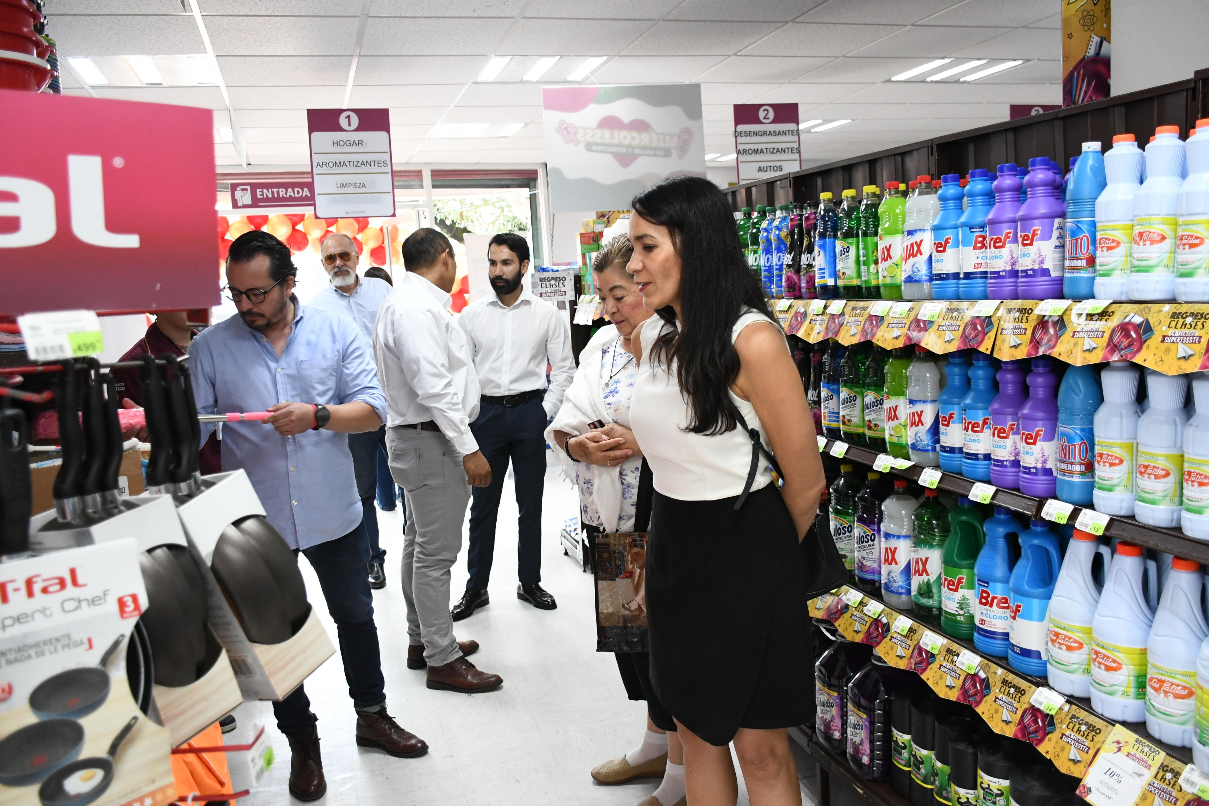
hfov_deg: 61.9
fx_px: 1007
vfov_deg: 43.6
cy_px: 403
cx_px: 604
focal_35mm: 30
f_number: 3.5
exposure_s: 1/125
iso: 2000
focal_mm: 20
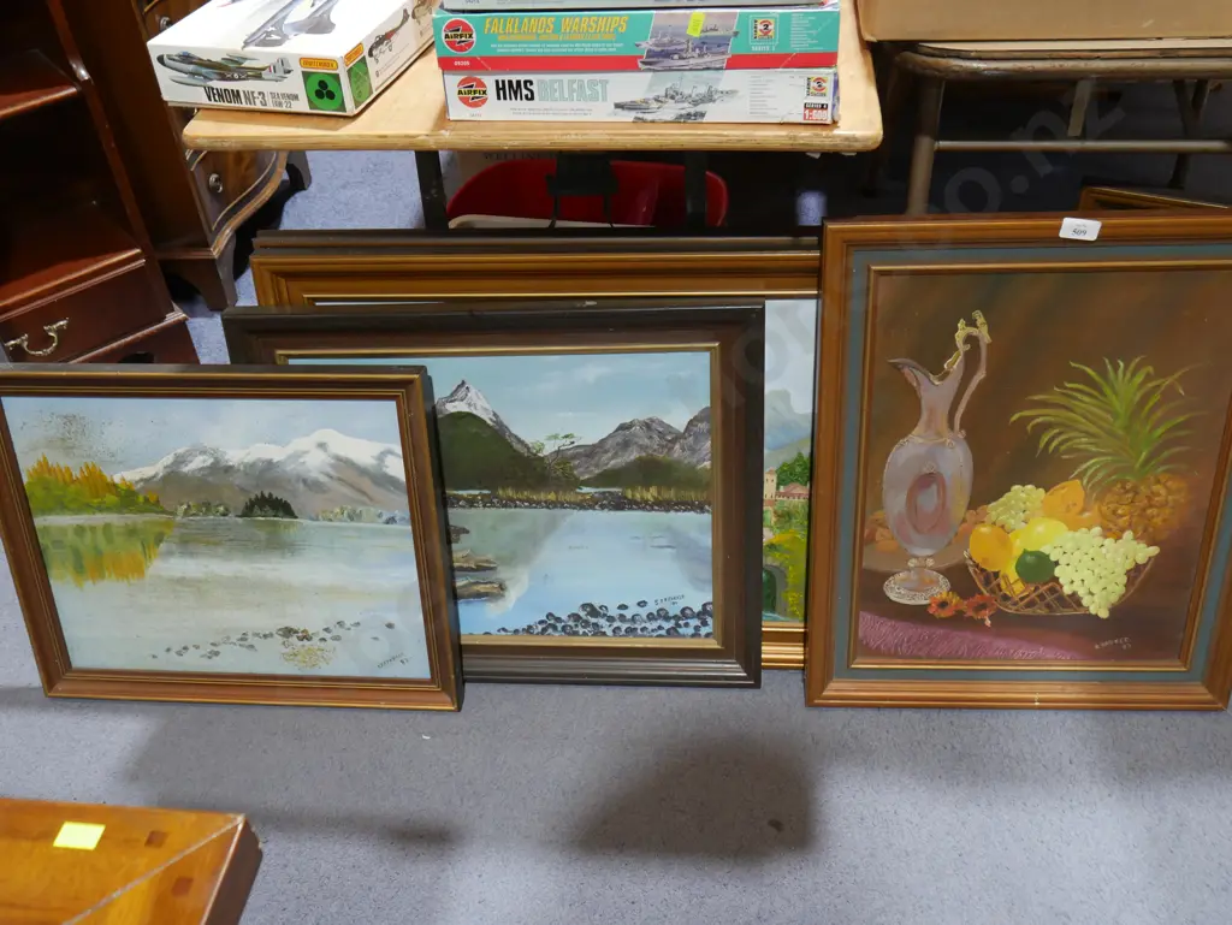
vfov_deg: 41.8
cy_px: 462
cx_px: 616
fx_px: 1211
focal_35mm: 34
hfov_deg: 53.9
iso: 800
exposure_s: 1/60
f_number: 5
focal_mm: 17
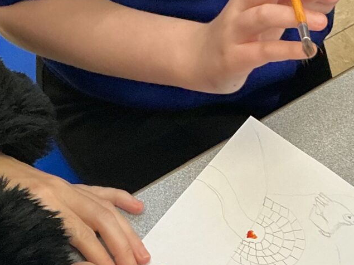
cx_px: 91
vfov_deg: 12.7
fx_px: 1196
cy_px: 119
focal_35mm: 117
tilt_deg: -58.9
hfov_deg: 16.8
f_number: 1.8
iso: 80
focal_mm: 3
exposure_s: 1/50
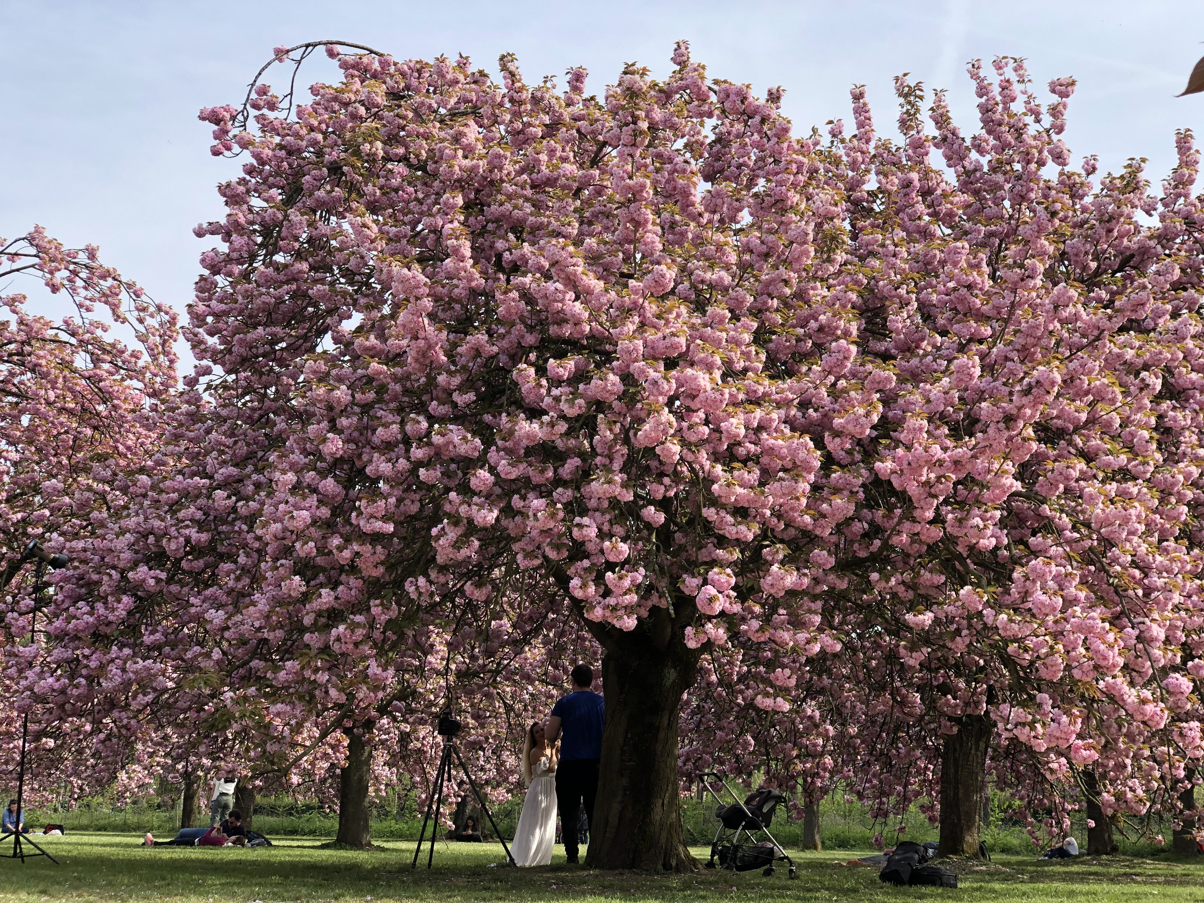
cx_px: 602
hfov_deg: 36.8
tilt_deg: +11.8
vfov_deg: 28.0
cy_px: 452
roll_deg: -1.3
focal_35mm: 52
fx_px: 1809
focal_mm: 6
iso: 16
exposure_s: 1/533
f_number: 2.4
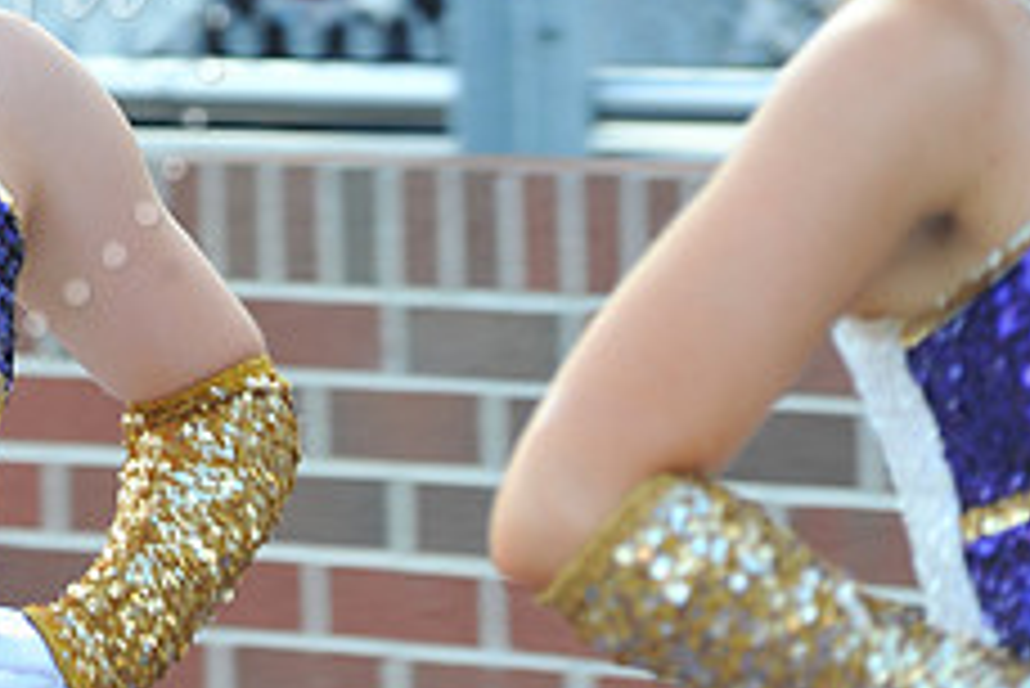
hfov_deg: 4.1
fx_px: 14486
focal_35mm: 506
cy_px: -27
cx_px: -198
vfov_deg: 2.7
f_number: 6.3
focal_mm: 200
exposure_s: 1/60
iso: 250
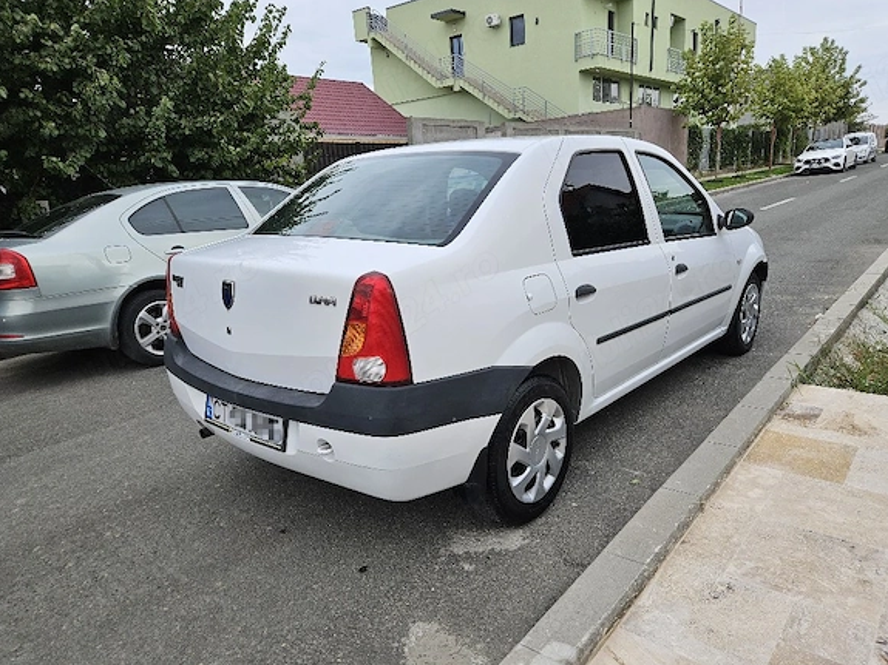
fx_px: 616
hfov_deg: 71.6
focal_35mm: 24
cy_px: 333
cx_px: 460
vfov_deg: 56.8
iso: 25
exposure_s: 1/357
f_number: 1.8
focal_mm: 5.4
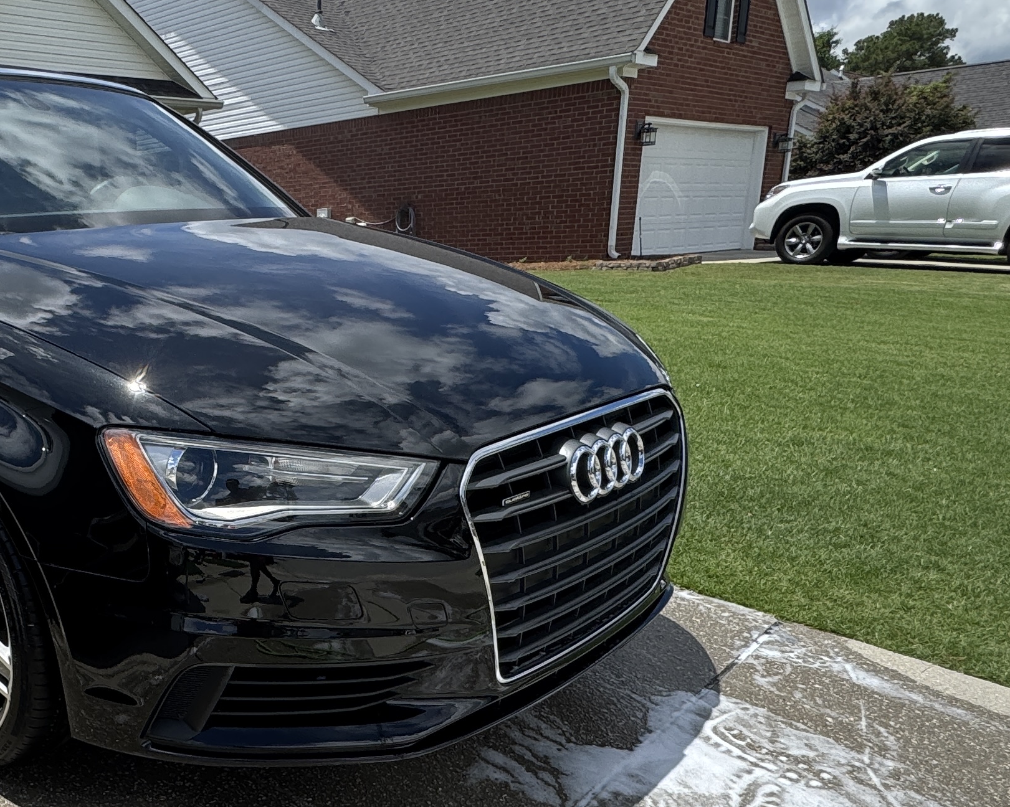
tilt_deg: -19.8
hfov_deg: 49.0
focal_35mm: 34
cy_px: 572
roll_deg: +0.7
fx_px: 1016
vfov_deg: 42.4
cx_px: 167
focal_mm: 2.22
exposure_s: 1/1600
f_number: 2.2
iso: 40
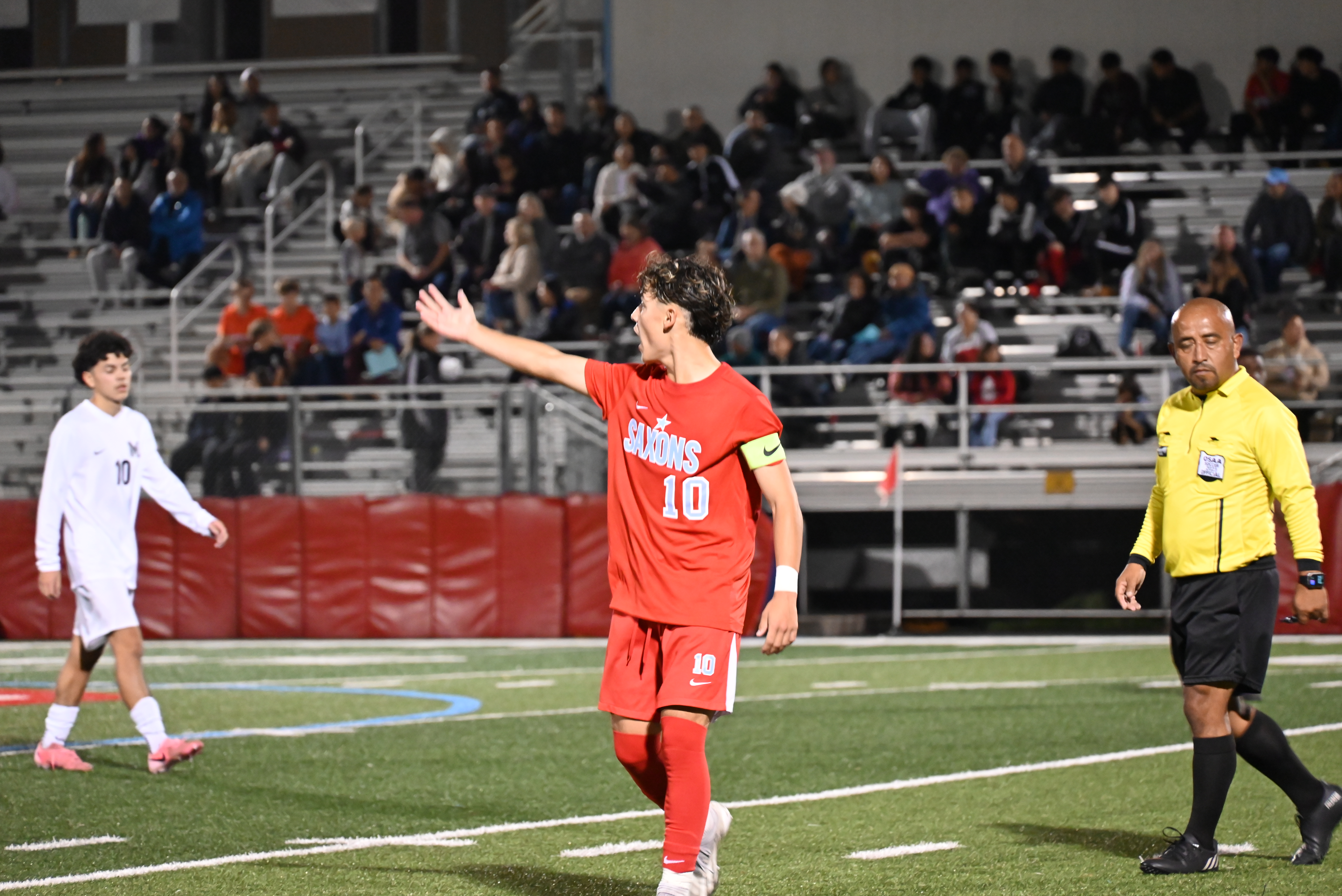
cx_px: 671
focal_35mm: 200
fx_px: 7458
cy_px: 448
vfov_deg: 6.9
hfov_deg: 10.3
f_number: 6.3
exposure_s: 1/125
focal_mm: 200
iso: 6400
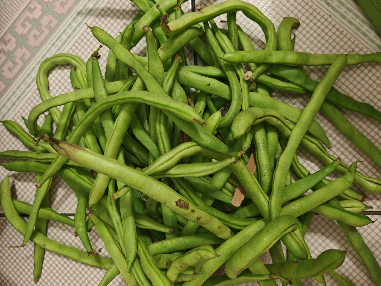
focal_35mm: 27
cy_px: 143
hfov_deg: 65.3
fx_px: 297
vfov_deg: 51.4
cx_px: 190
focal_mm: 6.67
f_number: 1.9
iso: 1000
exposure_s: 1/25
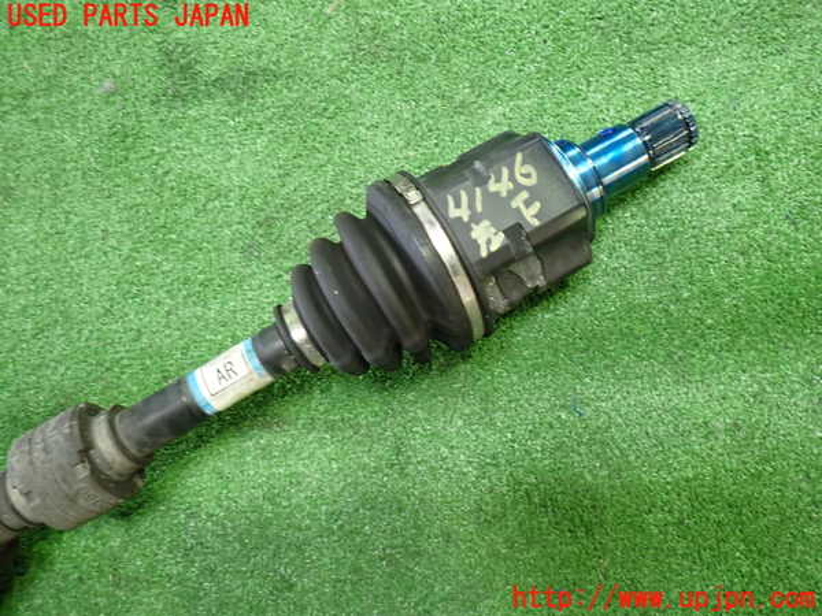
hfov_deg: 60.0
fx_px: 712
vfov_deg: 46.8
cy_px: 308
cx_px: 411
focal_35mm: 30
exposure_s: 1/30
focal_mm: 5.4
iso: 320
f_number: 2.3
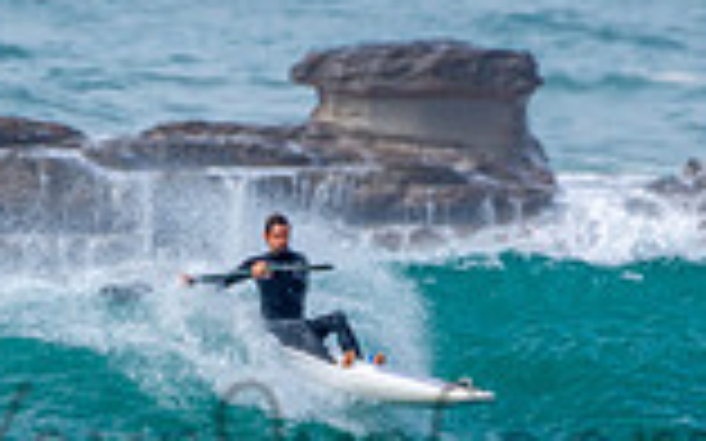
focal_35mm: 2831
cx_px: 409
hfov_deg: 0.7
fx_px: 54451
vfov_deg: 0.5
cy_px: 412
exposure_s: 1/500
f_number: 5.6
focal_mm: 500
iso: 100
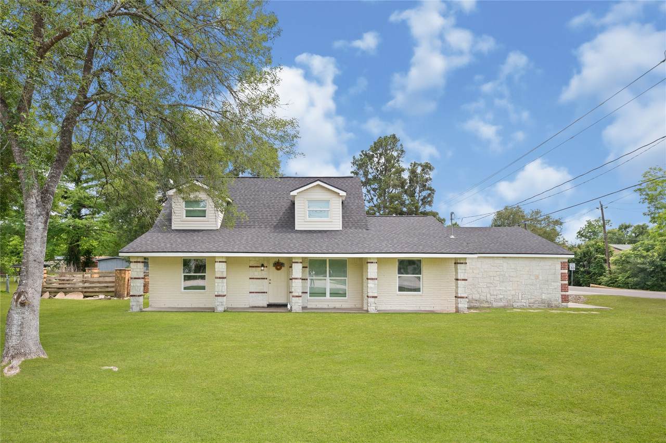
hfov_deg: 88.5
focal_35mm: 18
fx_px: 342
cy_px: 222
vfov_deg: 65.8
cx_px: 333
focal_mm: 18.5
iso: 800
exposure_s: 1/80
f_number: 14
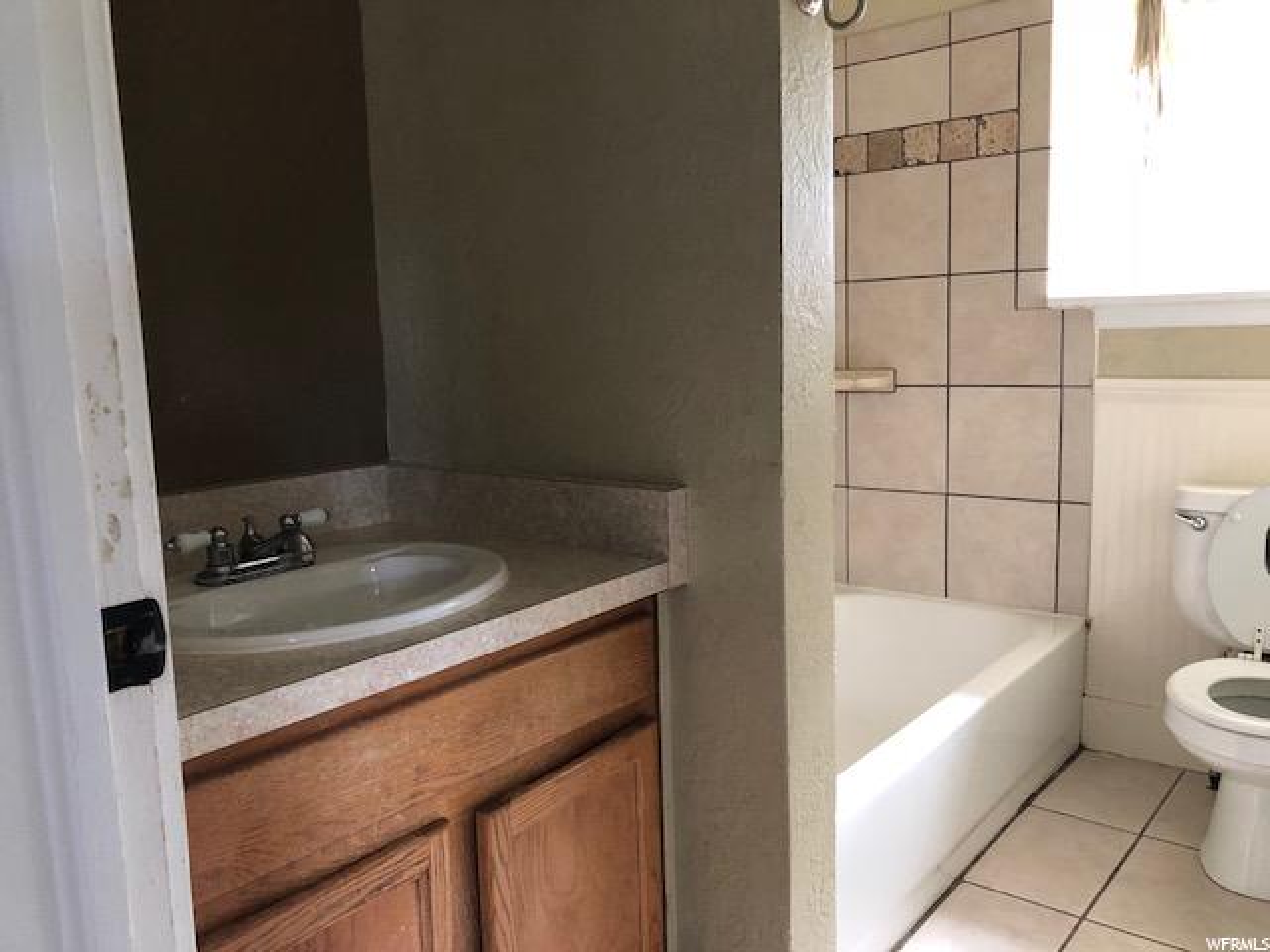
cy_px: 476
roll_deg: +2.8
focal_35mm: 28
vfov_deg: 49.7
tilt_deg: -7.8
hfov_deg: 63.4
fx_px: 1027
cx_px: 635
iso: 64
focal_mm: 4
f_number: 1.8
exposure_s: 1/15
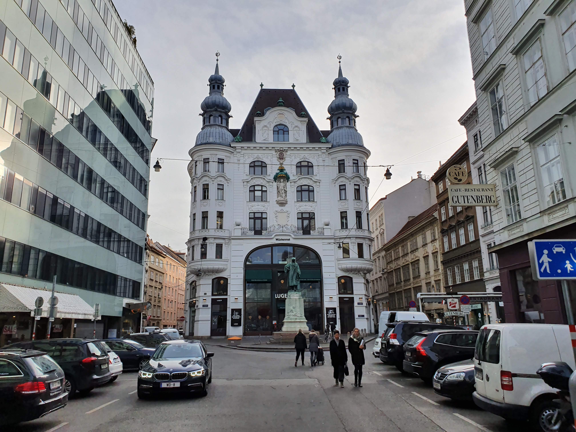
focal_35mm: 26
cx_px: 288
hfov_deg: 67.3
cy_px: 216
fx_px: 433
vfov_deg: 53.1
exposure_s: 1/2160
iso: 50
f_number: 2.4
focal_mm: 4.32
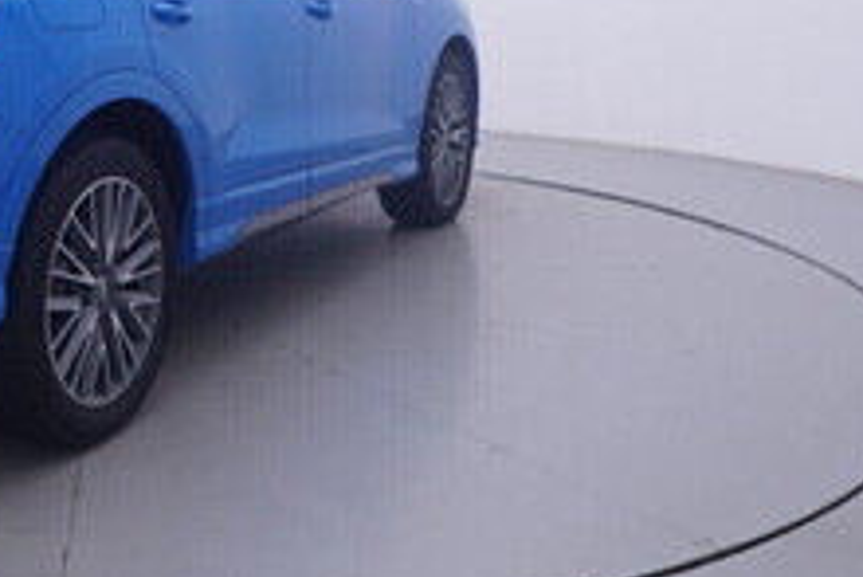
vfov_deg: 23.2
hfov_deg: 34.1
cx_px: 139
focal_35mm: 56
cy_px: 2
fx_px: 1349
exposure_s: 1/80
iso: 200
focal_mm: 15
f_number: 5
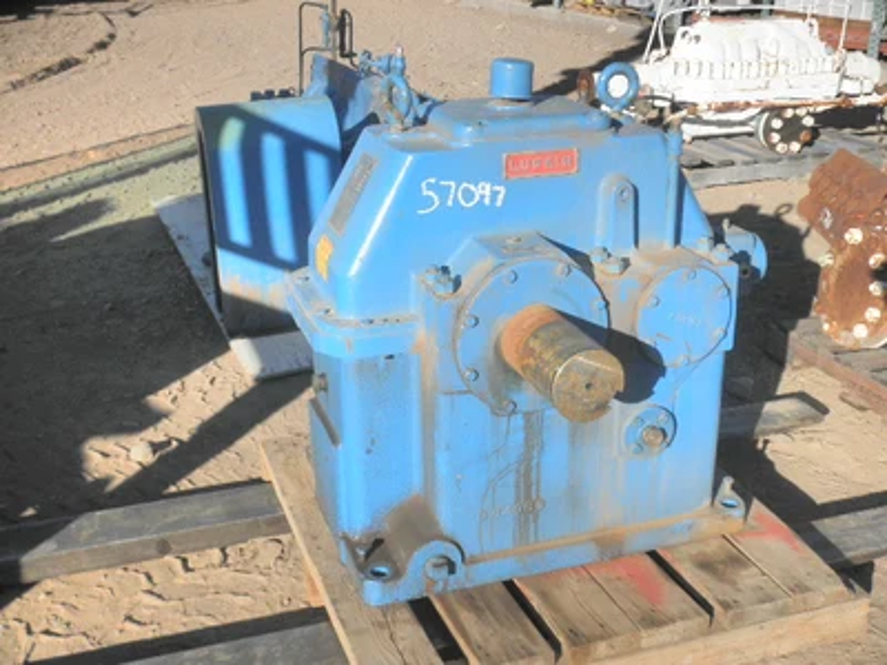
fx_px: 1127
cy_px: 332
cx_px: 444
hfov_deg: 42.9
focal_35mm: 44
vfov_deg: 32.9
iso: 64
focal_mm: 7.9
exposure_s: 1/125
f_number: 9.6
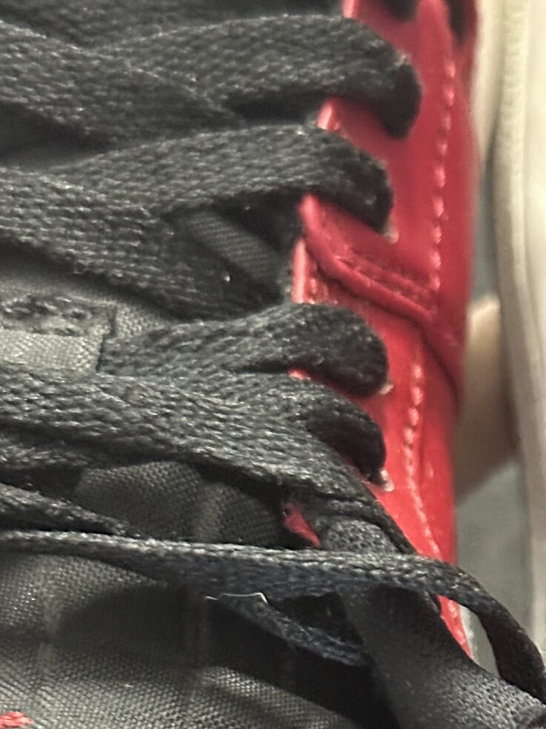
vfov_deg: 15.3
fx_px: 2629
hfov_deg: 11.6
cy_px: 857
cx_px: 676
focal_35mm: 125
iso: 640
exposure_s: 1/20
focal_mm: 6.86
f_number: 1.78
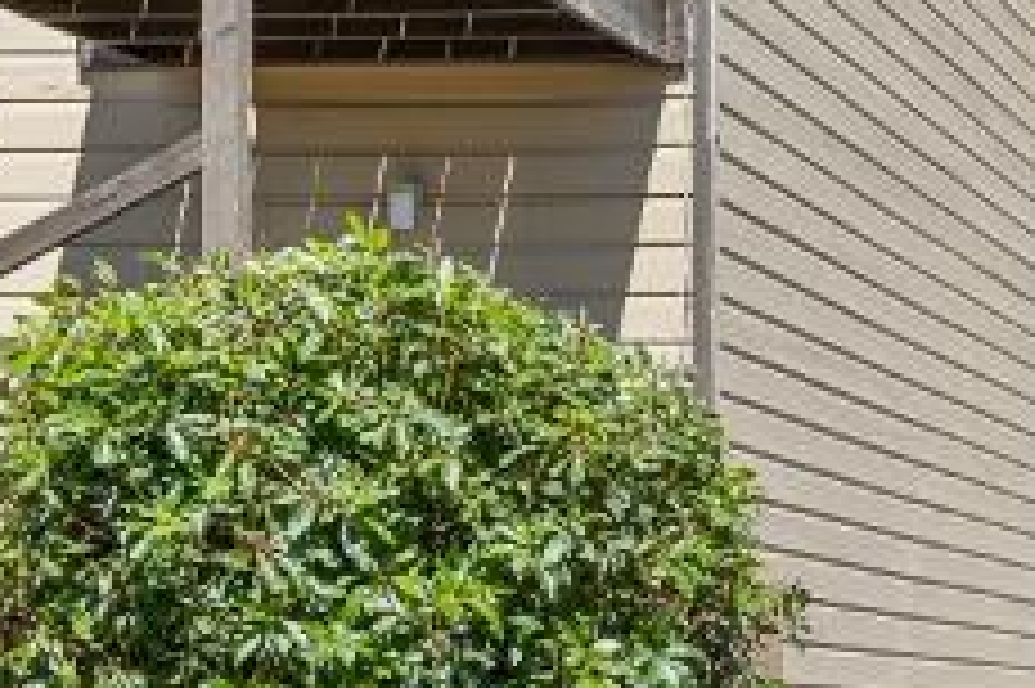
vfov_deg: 12.2
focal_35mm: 111
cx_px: 1660
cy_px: 625
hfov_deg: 16.4
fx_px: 3189
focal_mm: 17
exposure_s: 1/160
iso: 100
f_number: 7.1
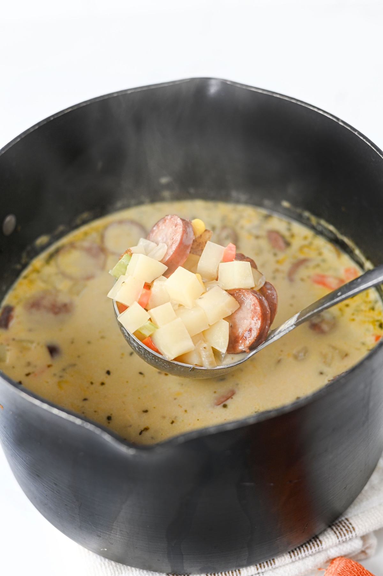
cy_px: 288
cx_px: 192
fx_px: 799
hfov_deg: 27.0
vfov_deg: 39.6
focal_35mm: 50
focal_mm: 50
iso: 560
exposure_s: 1/125
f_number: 4
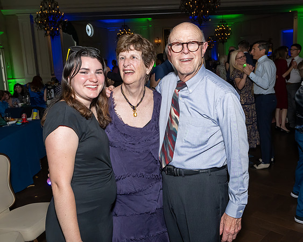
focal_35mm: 33
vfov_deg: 44.5
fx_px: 296
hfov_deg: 54.2
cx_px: 168
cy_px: 111
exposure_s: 1/250
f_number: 7.1
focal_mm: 18
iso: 1000
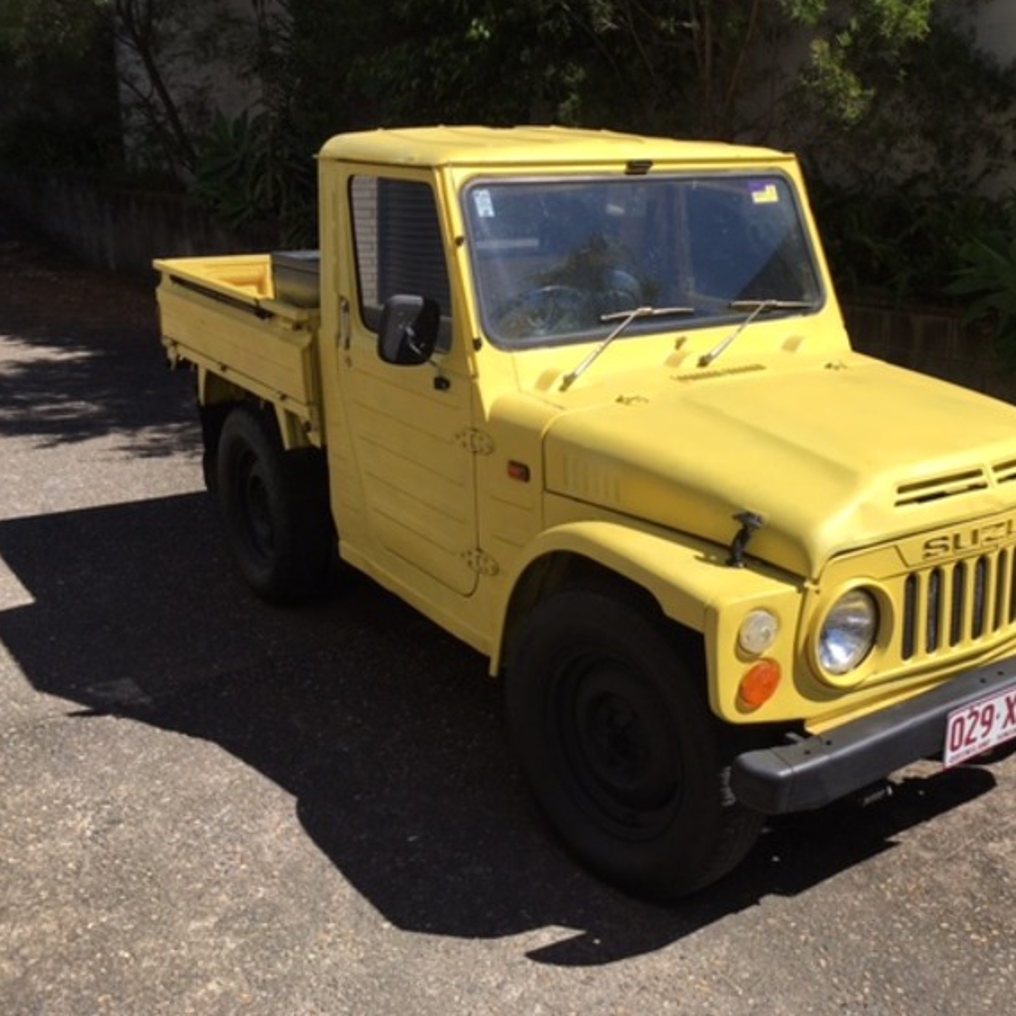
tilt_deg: -14.4
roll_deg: -2.1
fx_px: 1195
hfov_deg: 45.4
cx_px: 677
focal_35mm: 36
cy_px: 496
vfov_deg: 46.0
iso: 25
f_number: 2.2
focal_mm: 4.15
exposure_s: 1/1672
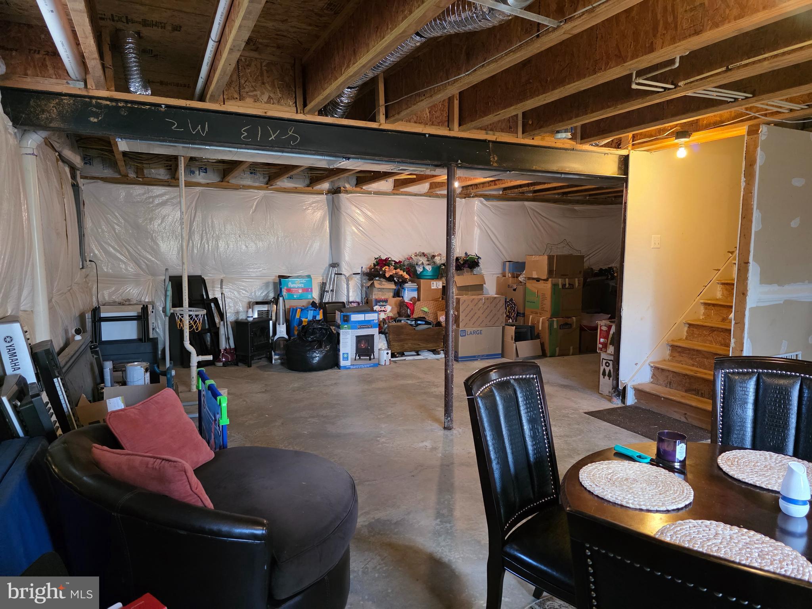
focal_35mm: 23
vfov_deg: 58.9
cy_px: 304
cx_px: 406
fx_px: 540
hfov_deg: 73.9
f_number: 1.7
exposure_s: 1/120
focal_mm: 6.3
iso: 1000
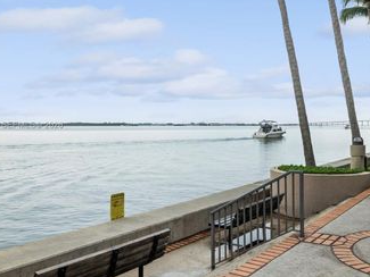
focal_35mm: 34
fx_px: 364
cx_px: 237
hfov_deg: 53.2
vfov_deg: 41.8
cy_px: 125
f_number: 10
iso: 200
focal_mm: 23
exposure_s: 1/40
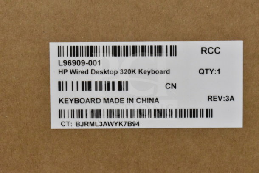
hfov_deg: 24.6
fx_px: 594
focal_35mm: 82
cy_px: 86
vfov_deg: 16.6
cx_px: 130
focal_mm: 55
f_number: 5.6
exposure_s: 1/100
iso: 6400
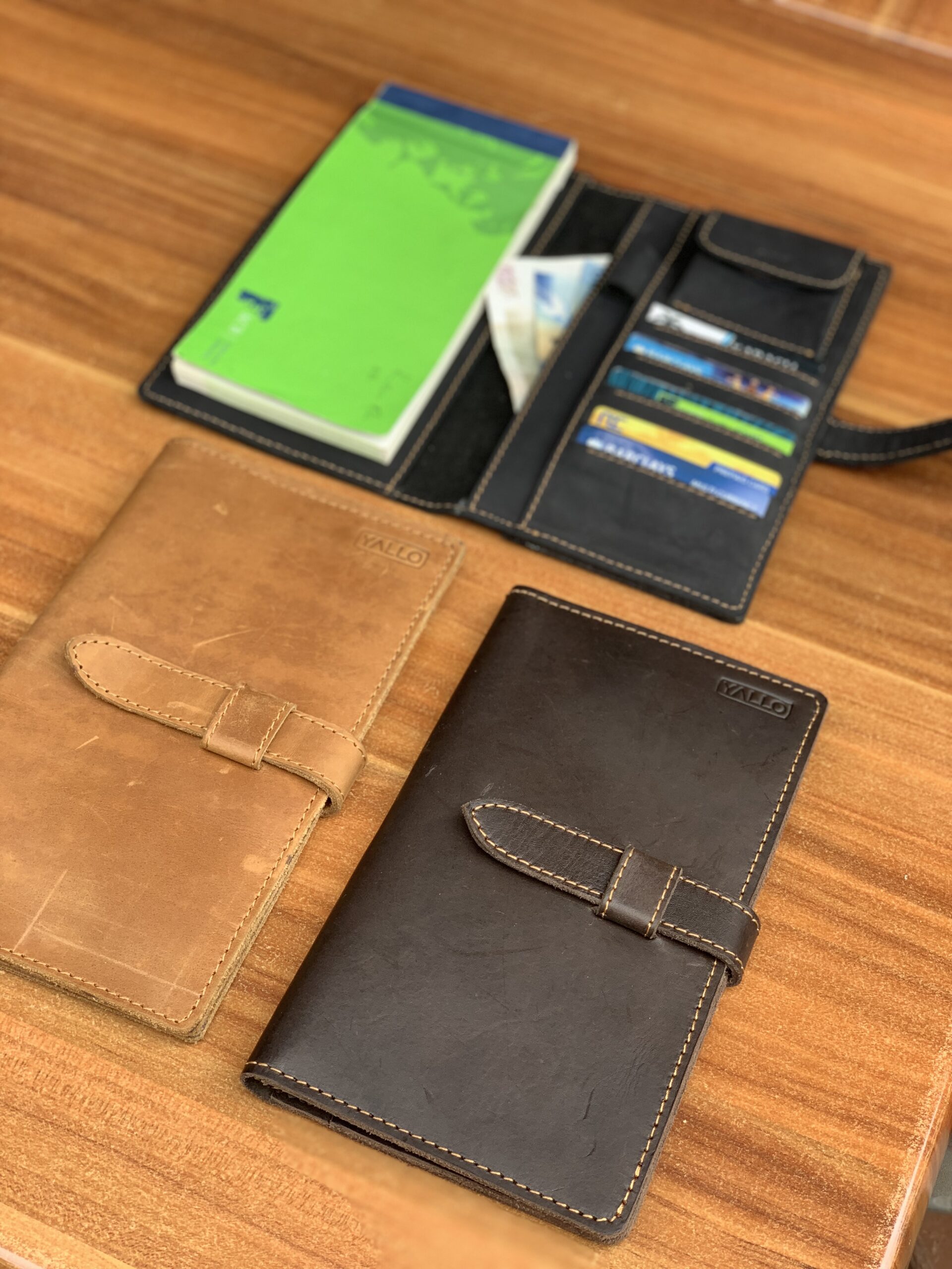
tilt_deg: -51.6
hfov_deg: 28.0
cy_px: 634
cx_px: 476
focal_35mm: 52
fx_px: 1907
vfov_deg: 36.8
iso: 16
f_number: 2.4
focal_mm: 6
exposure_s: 1/126
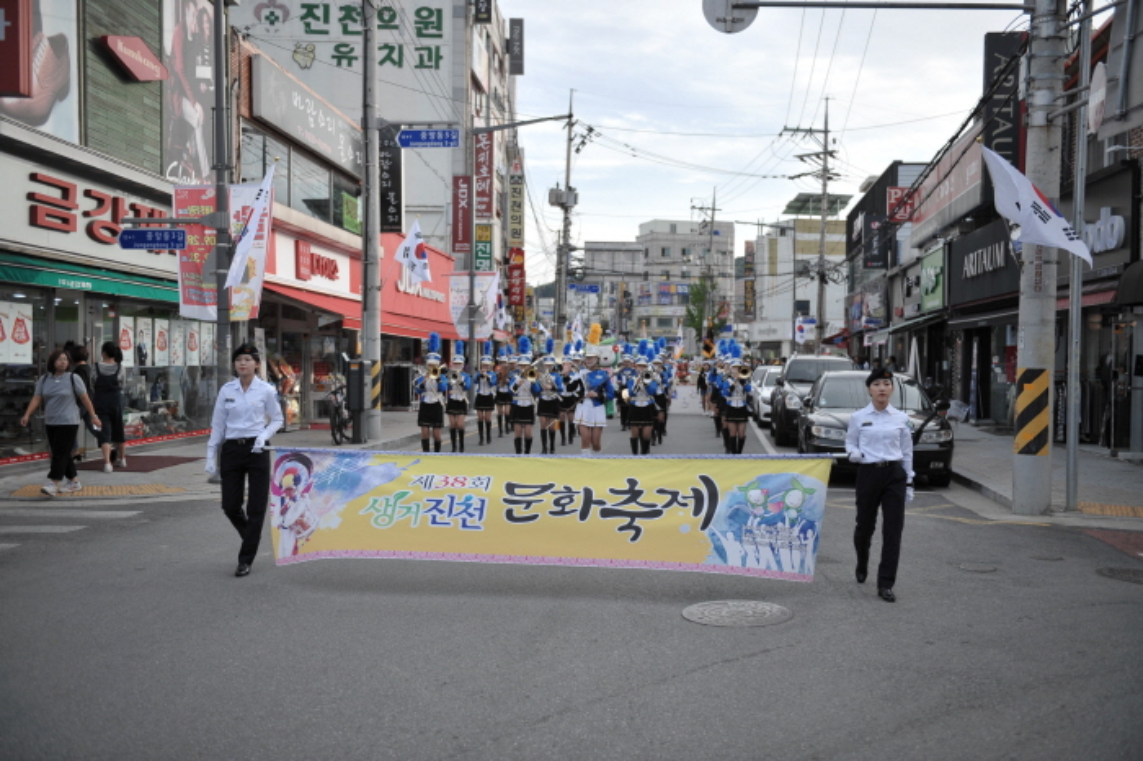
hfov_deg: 53.2
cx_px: 572
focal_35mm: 36
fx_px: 1142
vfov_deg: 36.8
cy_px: 380
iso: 200
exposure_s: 1/1600
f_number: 2.8
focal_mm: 36
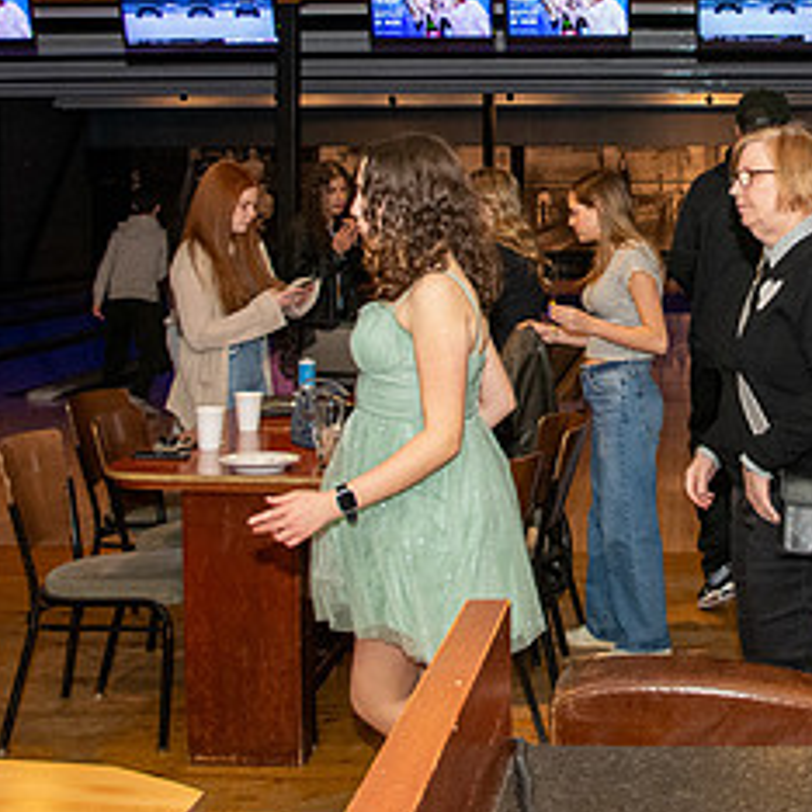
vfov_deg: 29.4
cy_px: 172
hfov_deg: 29.1
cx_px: 697
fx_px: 1513
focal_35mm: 57
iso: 4000
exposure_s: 1/80
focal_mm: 18
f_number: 5.6
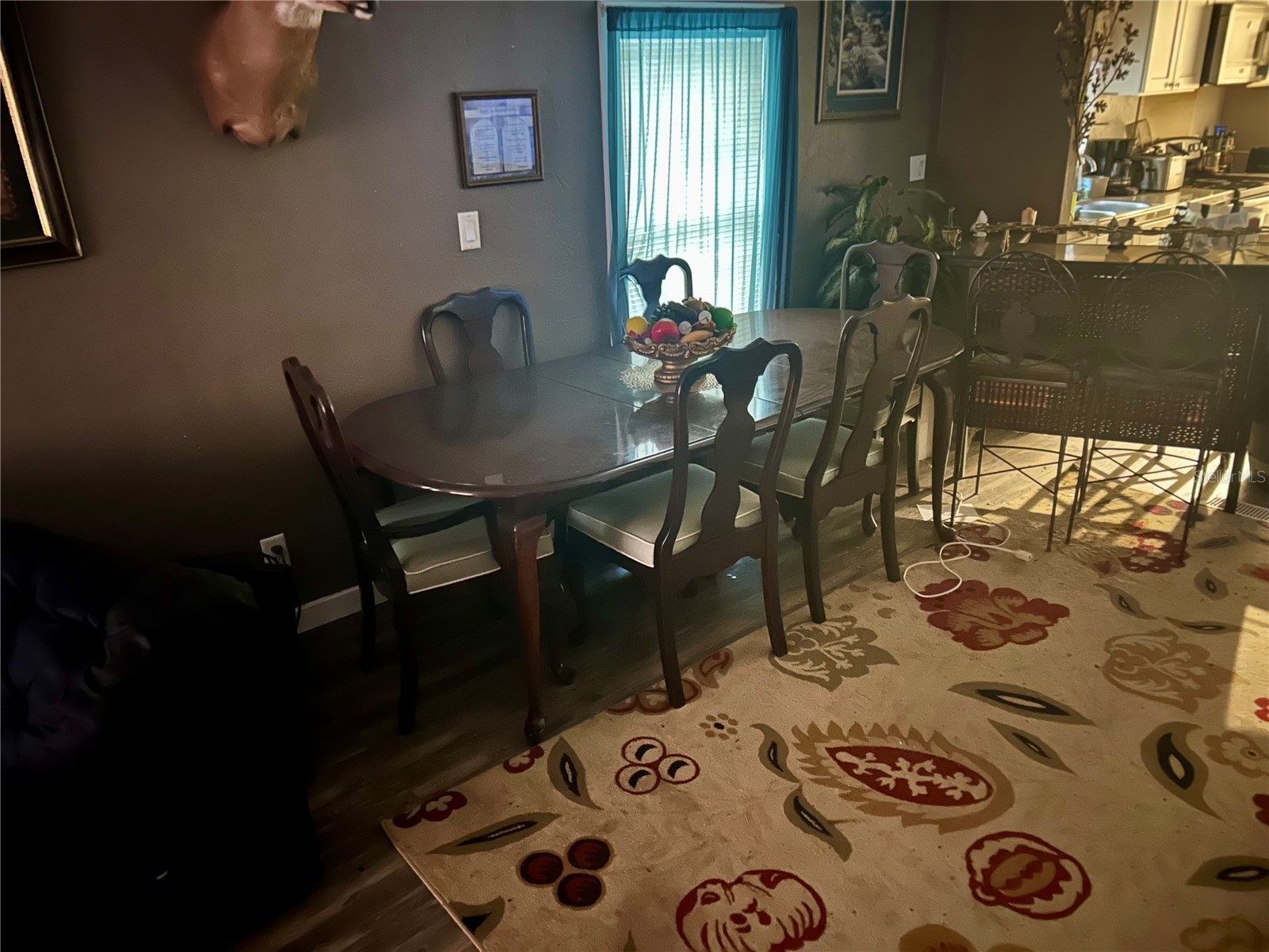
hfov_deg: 67.3
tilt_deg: -23.7
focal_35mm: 26
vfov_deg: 53.1
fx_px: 953
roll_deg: +2.6
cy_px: 476
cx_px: 634
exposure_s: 1/2
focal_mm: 5.7
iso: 1000
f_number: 1.5
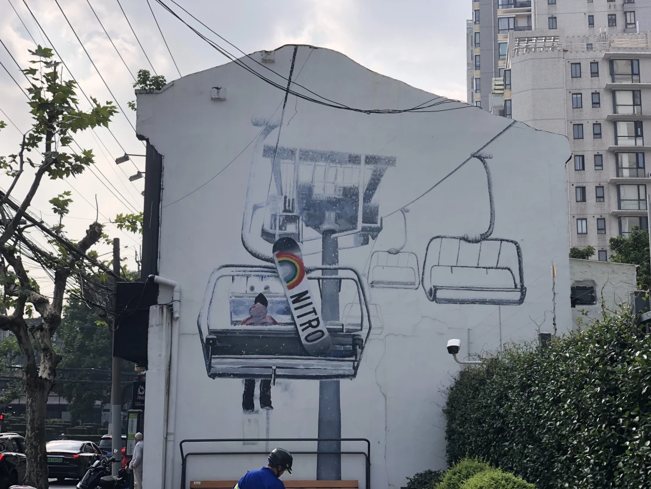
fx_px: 978
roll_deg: +0.2
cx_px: 326
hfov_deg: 36.8
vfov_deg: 28.0
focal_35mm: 52
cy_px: 244
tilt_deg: +11.6
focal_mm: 6
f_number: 2.4
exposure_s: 1/750
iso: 16
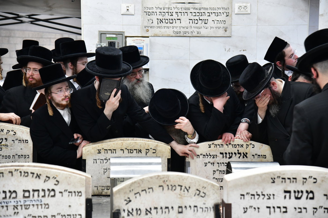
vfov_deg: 15.9
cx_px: 164
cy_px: 109
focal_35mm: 86
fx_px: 783
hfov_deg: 23.6
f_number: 5.6
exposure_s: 1/100
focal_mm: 86
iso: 1600
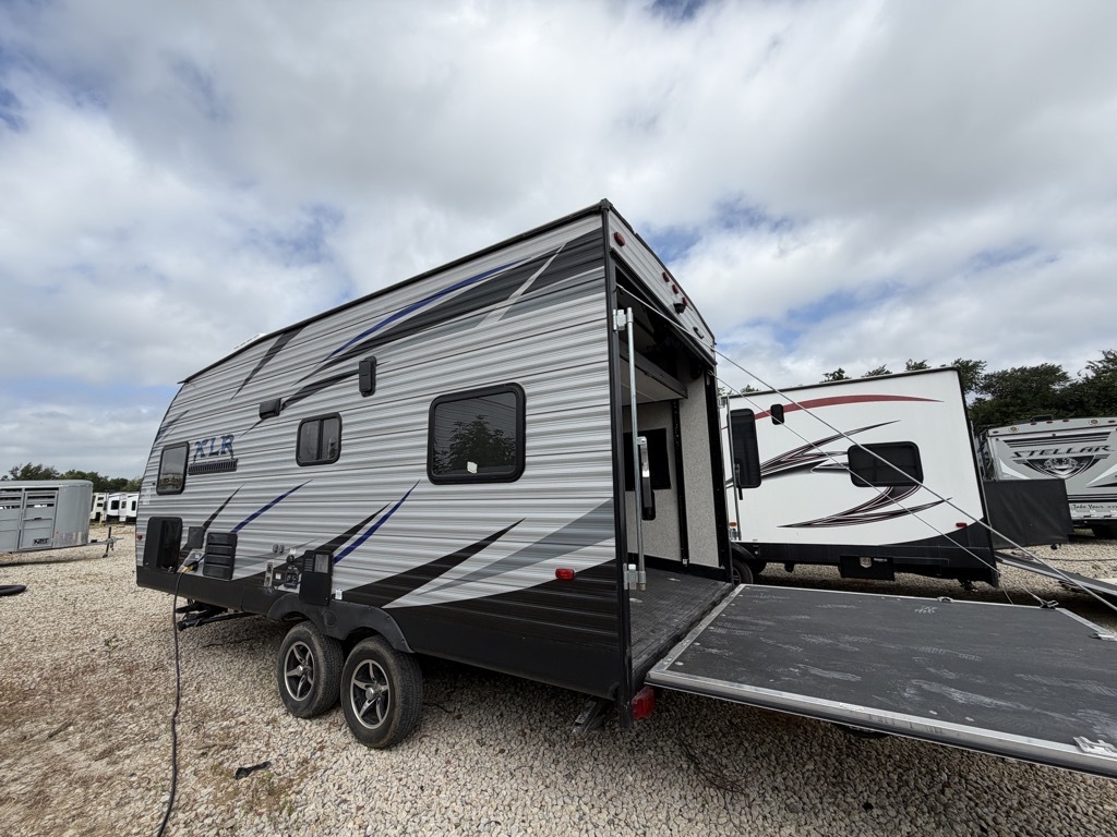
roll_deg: +1.6
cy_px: 418
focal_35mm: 14
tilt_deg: +8.5
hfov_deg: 102.1
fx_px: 452
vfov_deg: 85.7
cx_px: 558
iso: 20
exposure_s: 1/1050
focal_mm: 2.22
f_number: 2.2
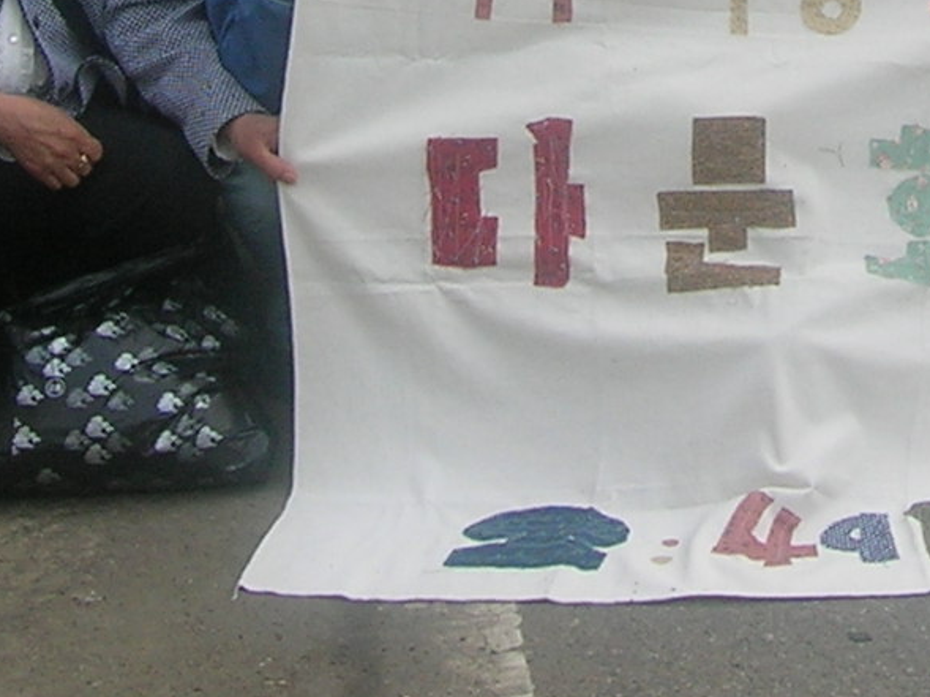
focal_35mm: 132
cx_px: 938
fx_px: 3544
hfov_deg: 14.7
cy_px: -400
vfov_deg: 10.7
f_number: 4.9
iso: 50
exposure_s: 1/179
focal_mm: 5.7
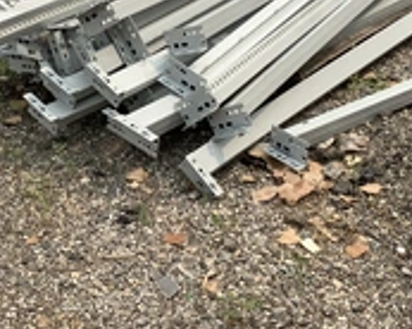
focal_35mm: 70
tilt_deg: -21.0
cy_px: 43
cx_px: 112
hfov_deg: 26.9
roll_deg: +0.6
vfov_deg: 21.4
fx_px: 853
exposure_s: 1/1031
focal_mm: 3.3
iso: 25
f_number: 2.4
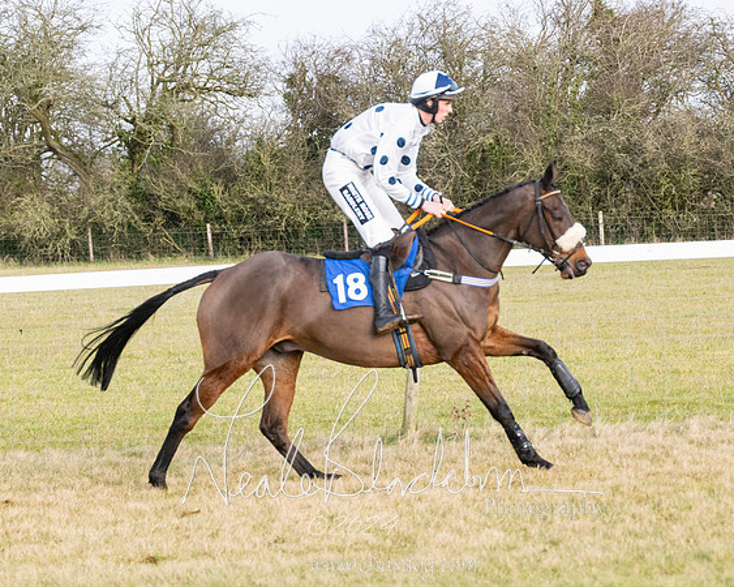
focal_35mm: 181
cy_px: 362
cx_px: 204
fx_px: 3936
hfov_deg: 10.6
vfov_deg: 8.5
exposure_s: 1/2000
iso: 800
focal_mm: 110
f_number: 5
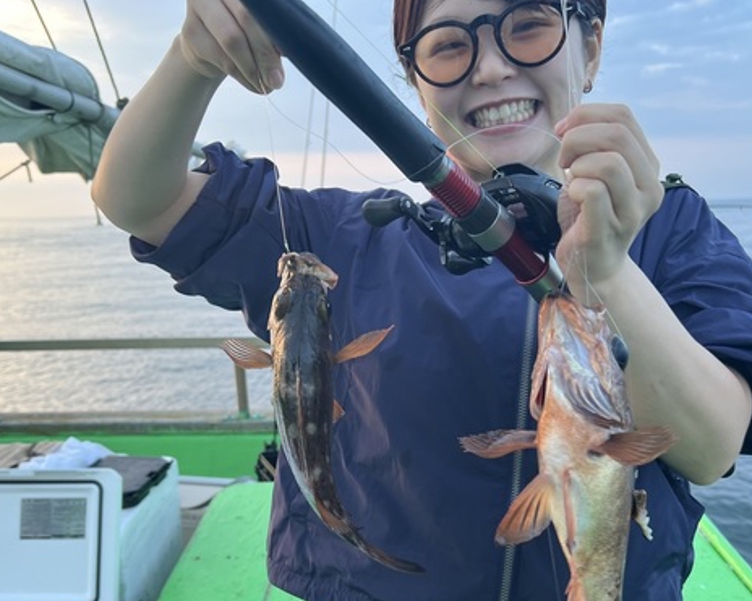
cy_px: 381
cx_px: 358
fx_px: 779
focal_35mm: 35
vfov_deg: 41.9
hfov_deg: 51.5
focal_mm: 5.7
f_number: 1.5
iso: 100
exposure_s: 1/121
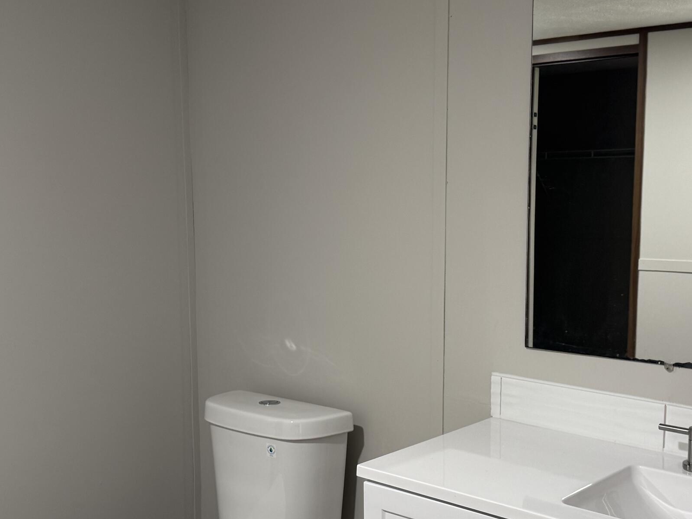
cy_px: 316
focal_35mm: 45
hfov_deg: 42.0
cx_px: 393
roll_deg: +0.1
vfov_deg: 32.1
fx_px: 900
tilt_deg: -8.4
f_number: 1.78
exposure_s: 1/60
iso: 200
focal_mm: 6.76
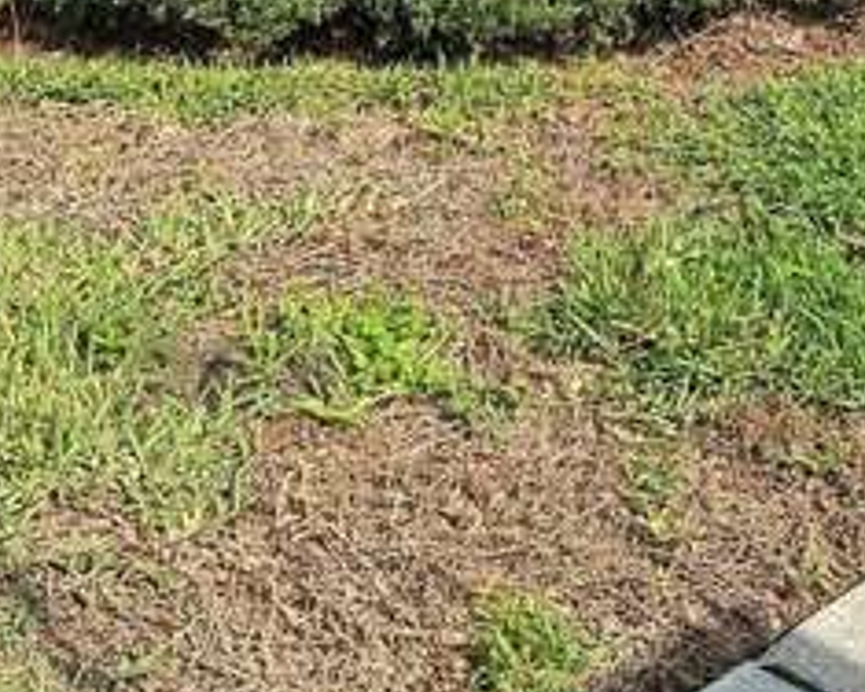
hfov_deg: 24.3
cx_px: 707
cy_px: -372
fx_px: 1971
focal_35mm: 77
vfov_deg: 17.7
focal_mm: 3
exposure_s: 1/1675
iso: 25
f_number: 1.8
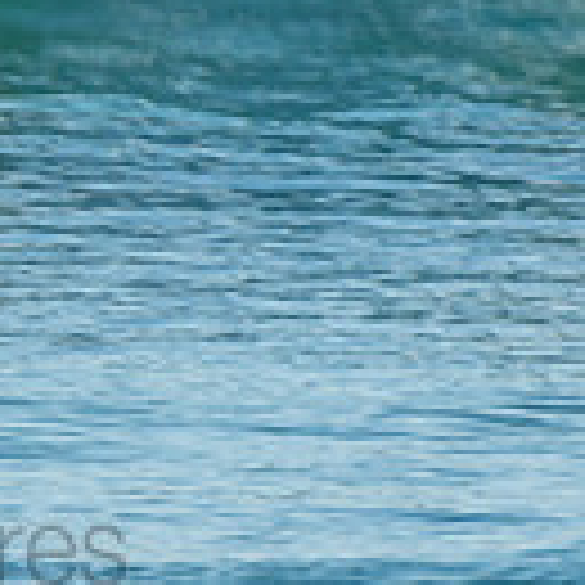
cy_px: -200
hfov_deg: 0.8
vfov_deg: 0.8
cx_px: -220
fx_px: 43498
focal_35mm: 2275
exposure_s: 1/30
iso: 100
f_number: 22
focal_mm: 400
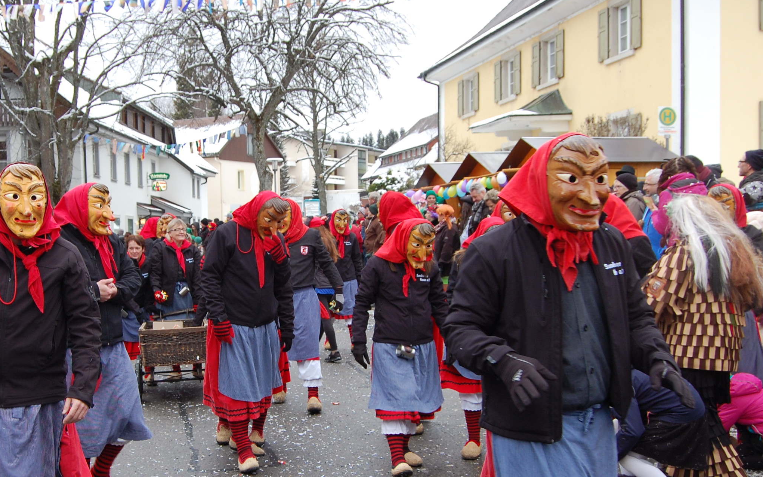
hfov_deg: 44.0
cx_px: 285
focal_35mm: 45
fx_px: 936
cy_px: 309
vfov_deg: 28.4
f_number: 5.6
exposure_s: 1/125
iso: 400
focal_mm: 20
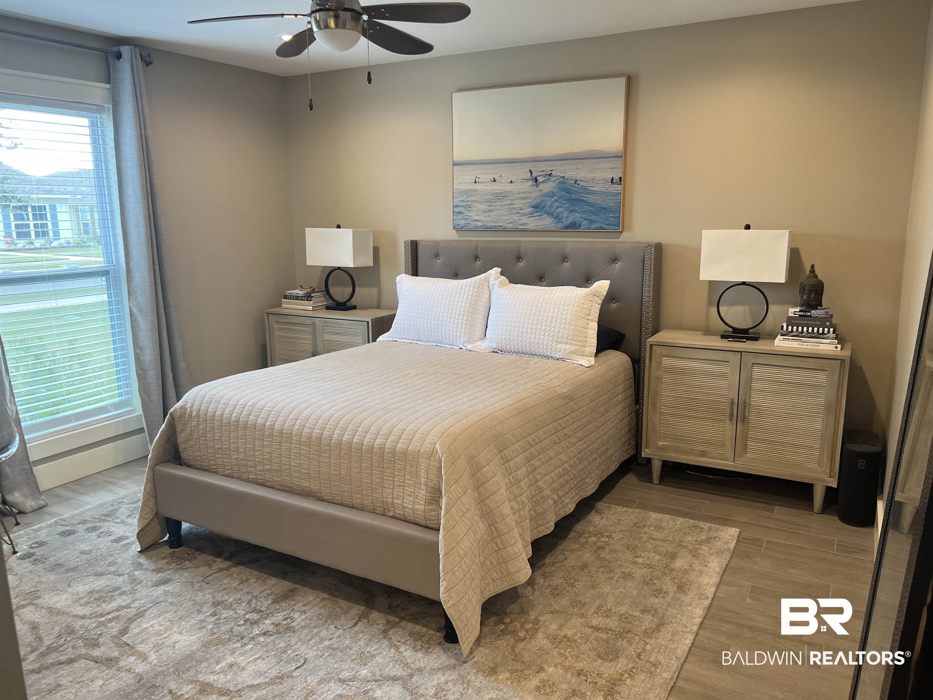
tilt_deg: -12.5
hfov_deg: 67.3
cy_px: 350
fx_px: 701
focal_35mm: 26
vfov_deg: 53.1
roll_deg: +1.6
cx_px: 466
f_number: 1.5
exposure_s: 1/60
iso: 64
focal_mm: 5.7
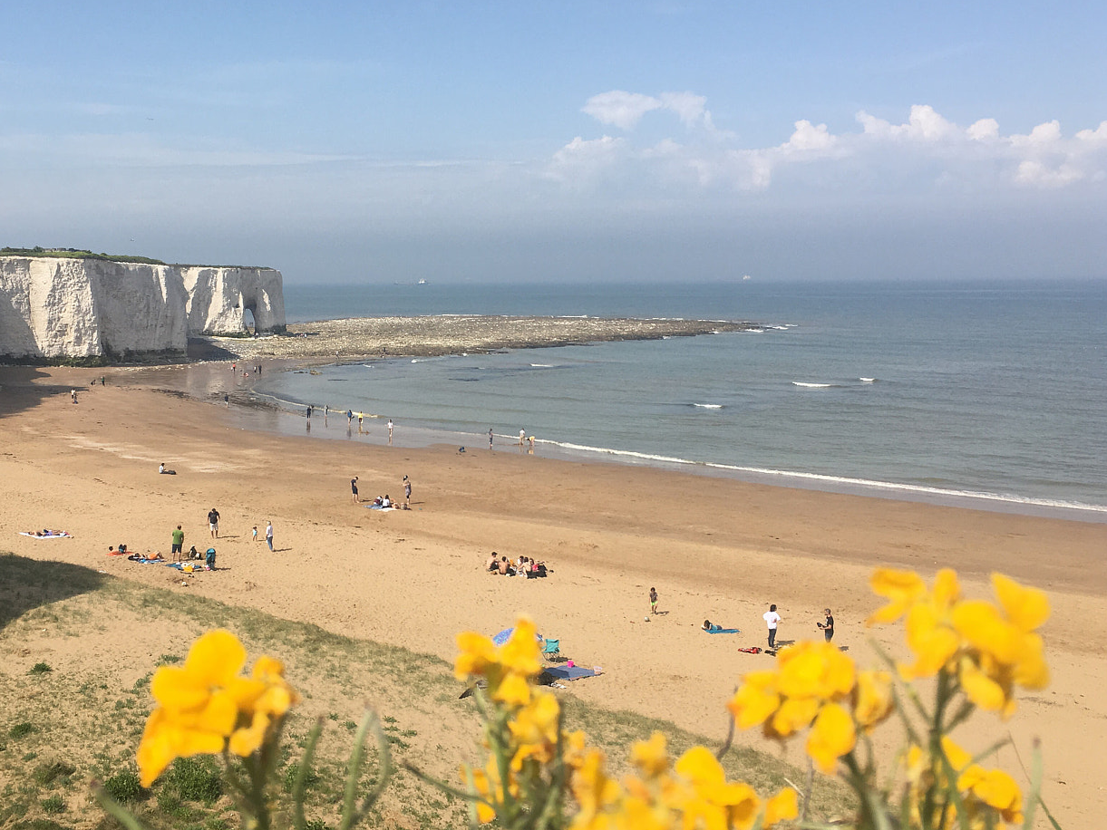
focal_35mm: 38
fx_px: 1215
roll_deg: +0.1
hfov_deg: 48.6
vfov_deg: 37.7
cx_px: 434
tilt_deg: -7.9
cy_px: 423
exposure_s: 1/1637
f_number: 2.2
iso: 25
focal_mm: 4.15
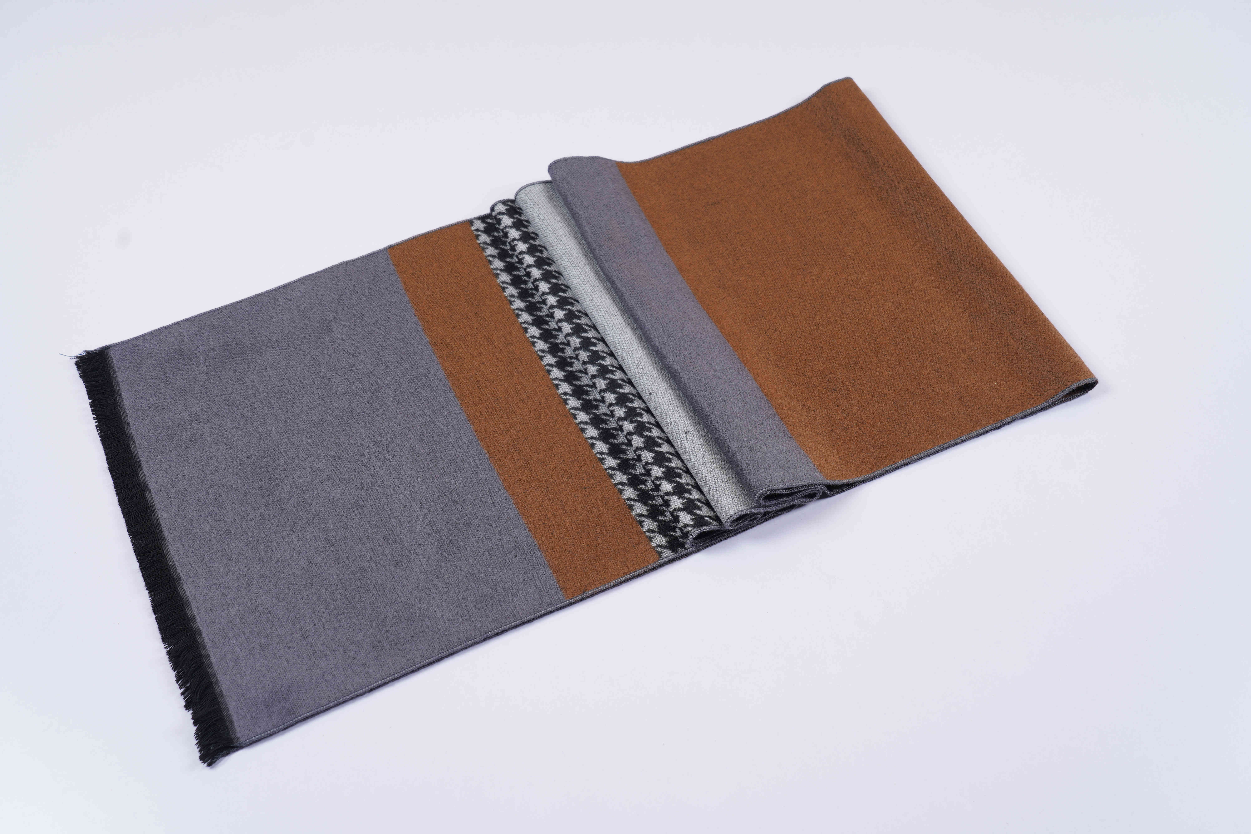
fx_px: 1355
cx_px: 626
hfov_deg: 49.6
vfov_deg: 34.2
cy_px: 417
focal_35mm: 39
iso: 100
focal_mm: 39
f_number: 8
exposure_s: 1/125
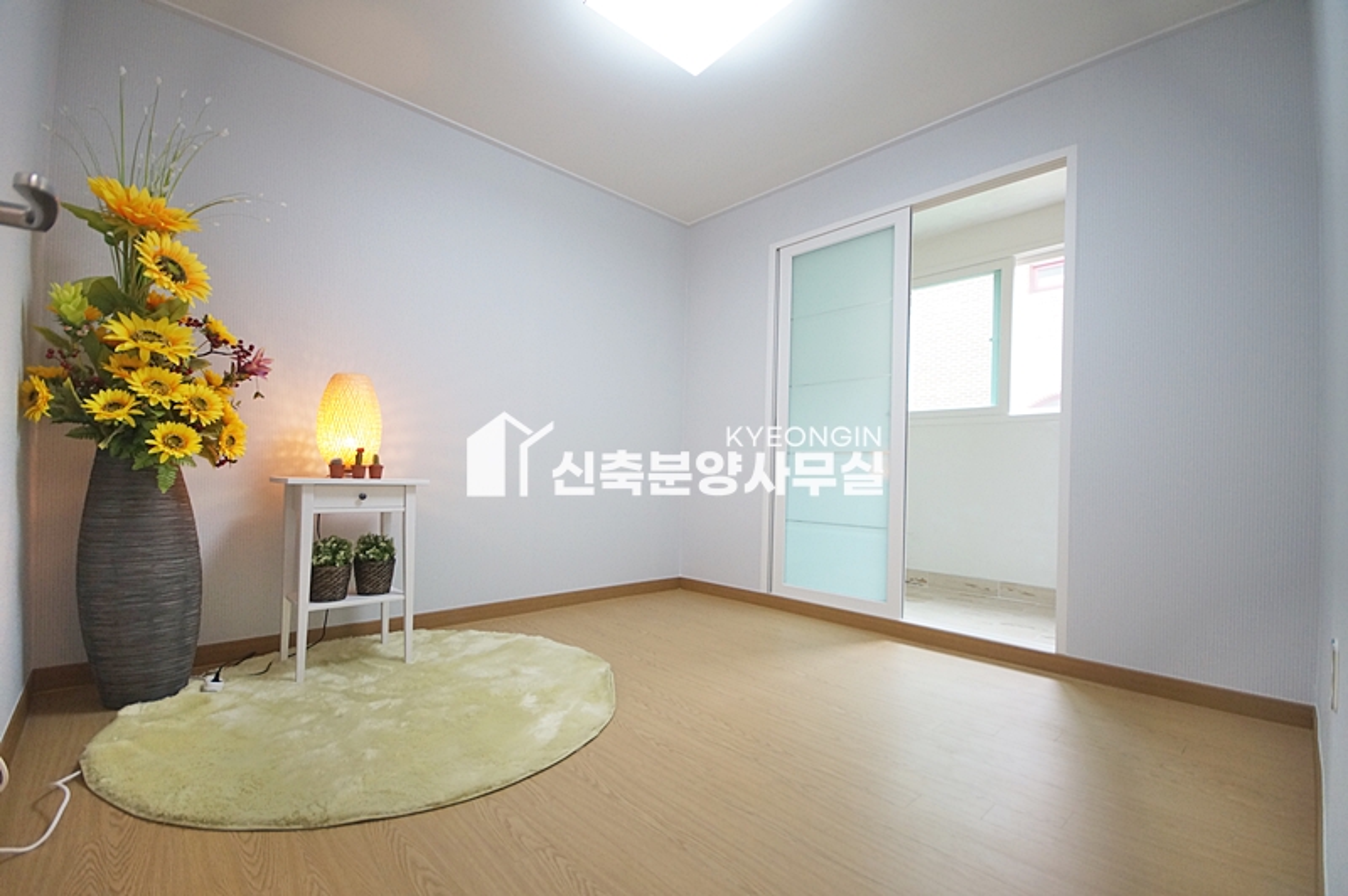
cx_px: 674
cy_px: 448
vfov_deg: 77.2
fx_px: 561
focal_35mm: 15
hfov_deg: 100.4
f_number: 4
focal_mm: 10
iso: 800
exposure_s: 1/100
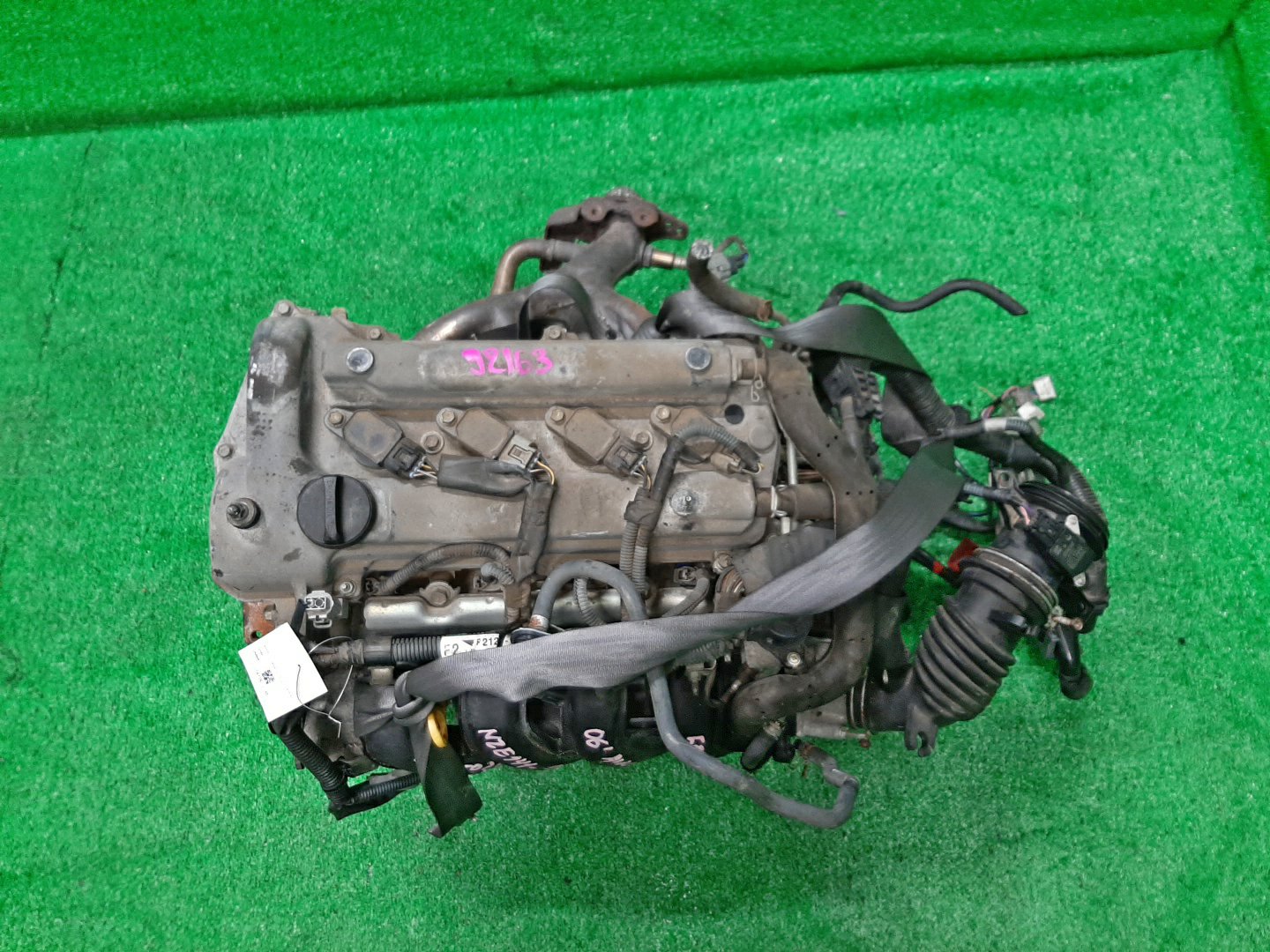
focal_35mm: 26
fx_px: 954
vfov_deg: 53.1
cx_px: 635
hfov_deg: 67.3
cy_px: 476
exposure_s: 1/50
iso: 152
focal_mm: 3.93
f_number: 1.7
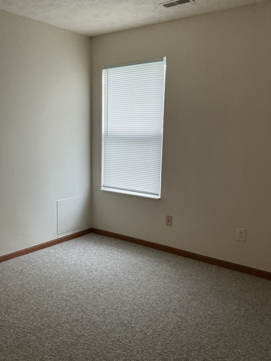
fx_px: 344
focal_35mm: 33
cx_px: 123
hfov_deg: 42.9
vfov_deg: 55.3
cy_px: 189
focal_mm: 3
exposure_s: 1/60
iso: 160
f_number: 1.8
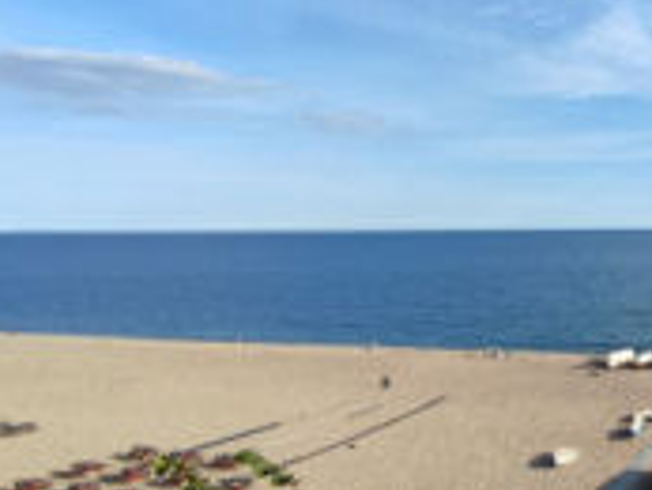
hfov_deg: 39.2
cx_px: 746
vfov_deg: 37.9
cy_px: 356
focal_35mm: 37
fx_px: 697
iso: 50
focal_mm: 1.65
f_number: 2.2
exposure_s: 1/835
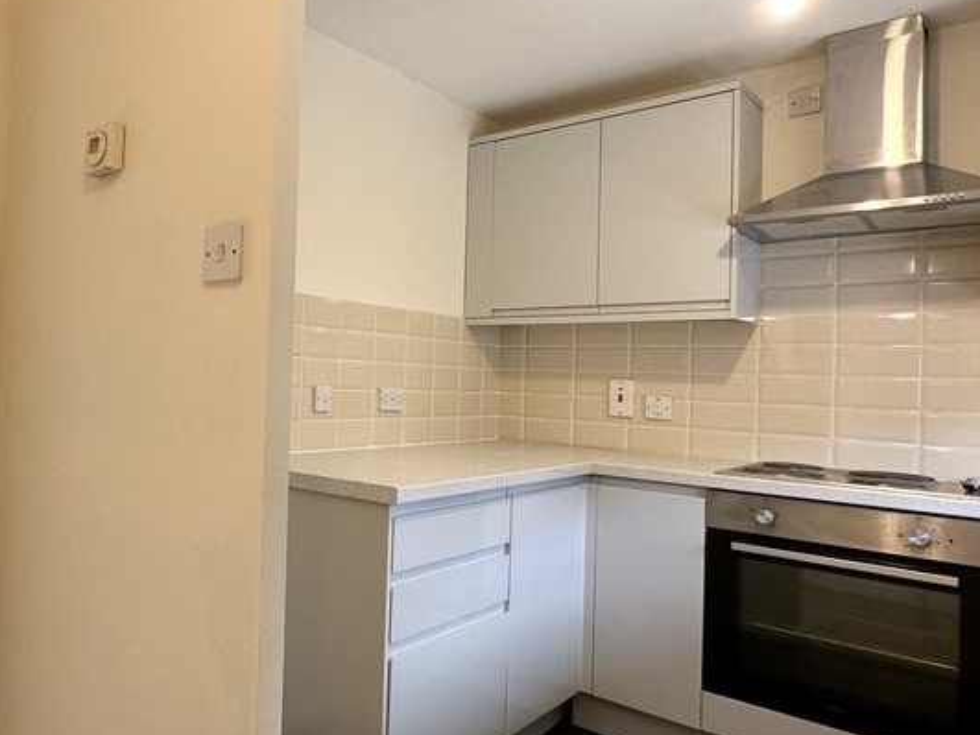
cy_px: 358
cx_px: 170
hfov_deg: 59.2
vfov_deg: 51.3
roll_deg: -1.7
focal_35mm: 27
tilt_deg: +0.2
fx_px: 764
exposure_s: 1/100
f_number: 2.2
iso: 125
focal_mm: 2.22
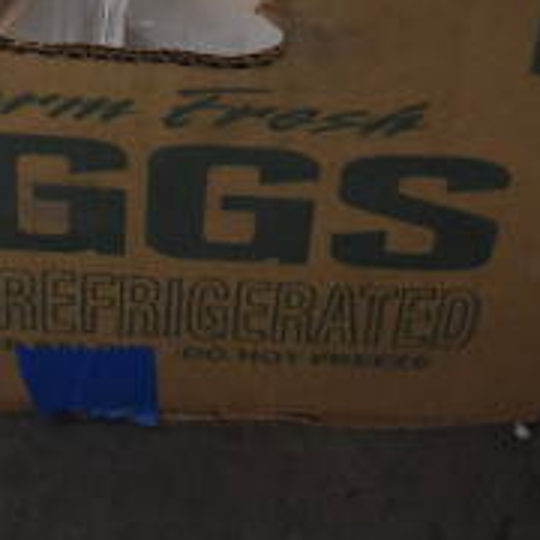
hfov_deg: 10.4
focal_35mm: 168
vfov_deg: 9.3
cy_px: -747
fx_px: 2965
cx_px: 234
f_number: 5.6
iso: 1600
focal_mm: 26
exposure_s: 1/320
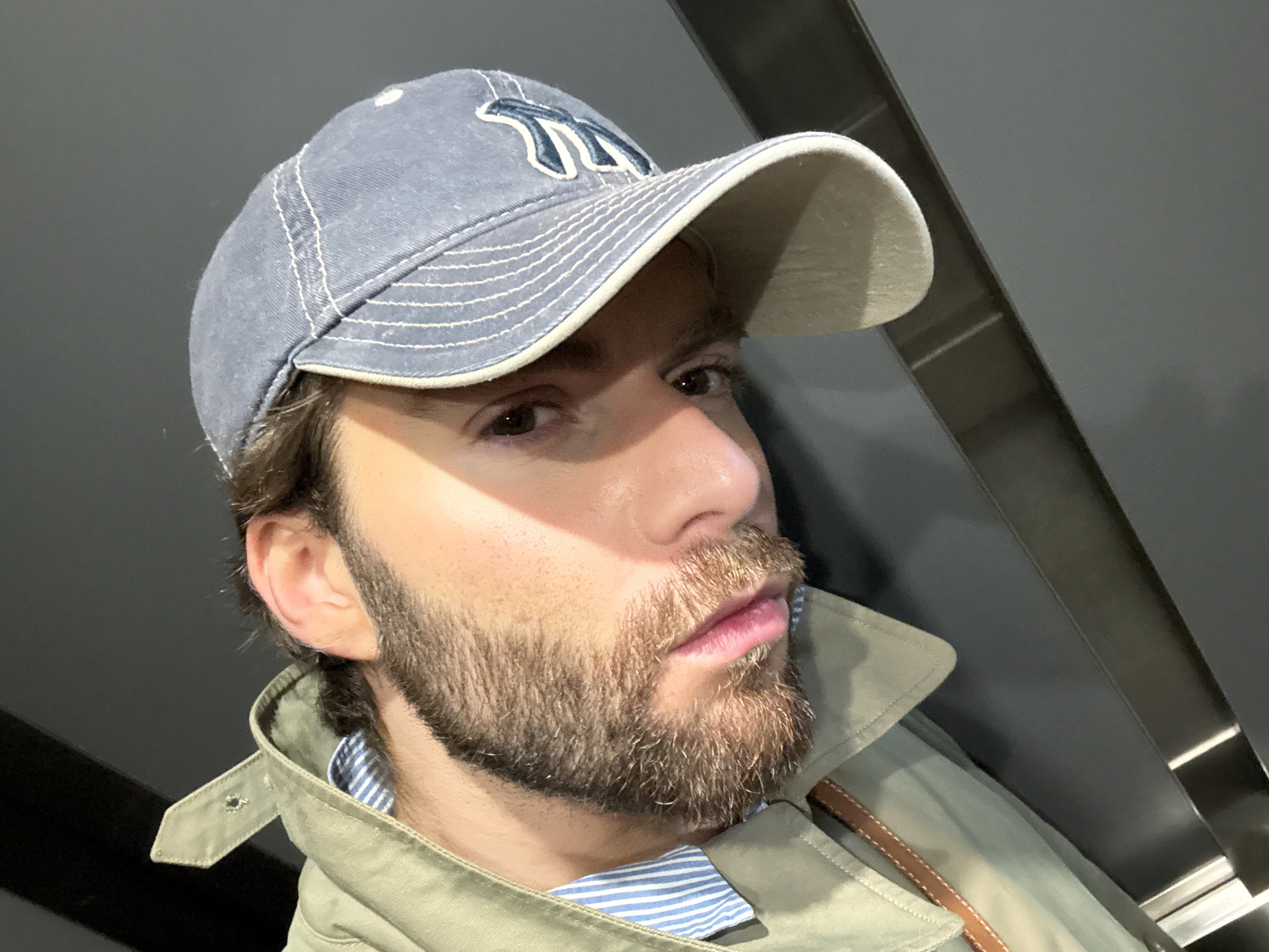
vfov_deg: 46.8
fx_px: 1100
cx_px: 634
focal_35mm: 30
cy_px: 476
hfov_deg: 60.0
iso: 320
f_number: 1.9
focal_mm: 2.69
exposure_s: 1/30
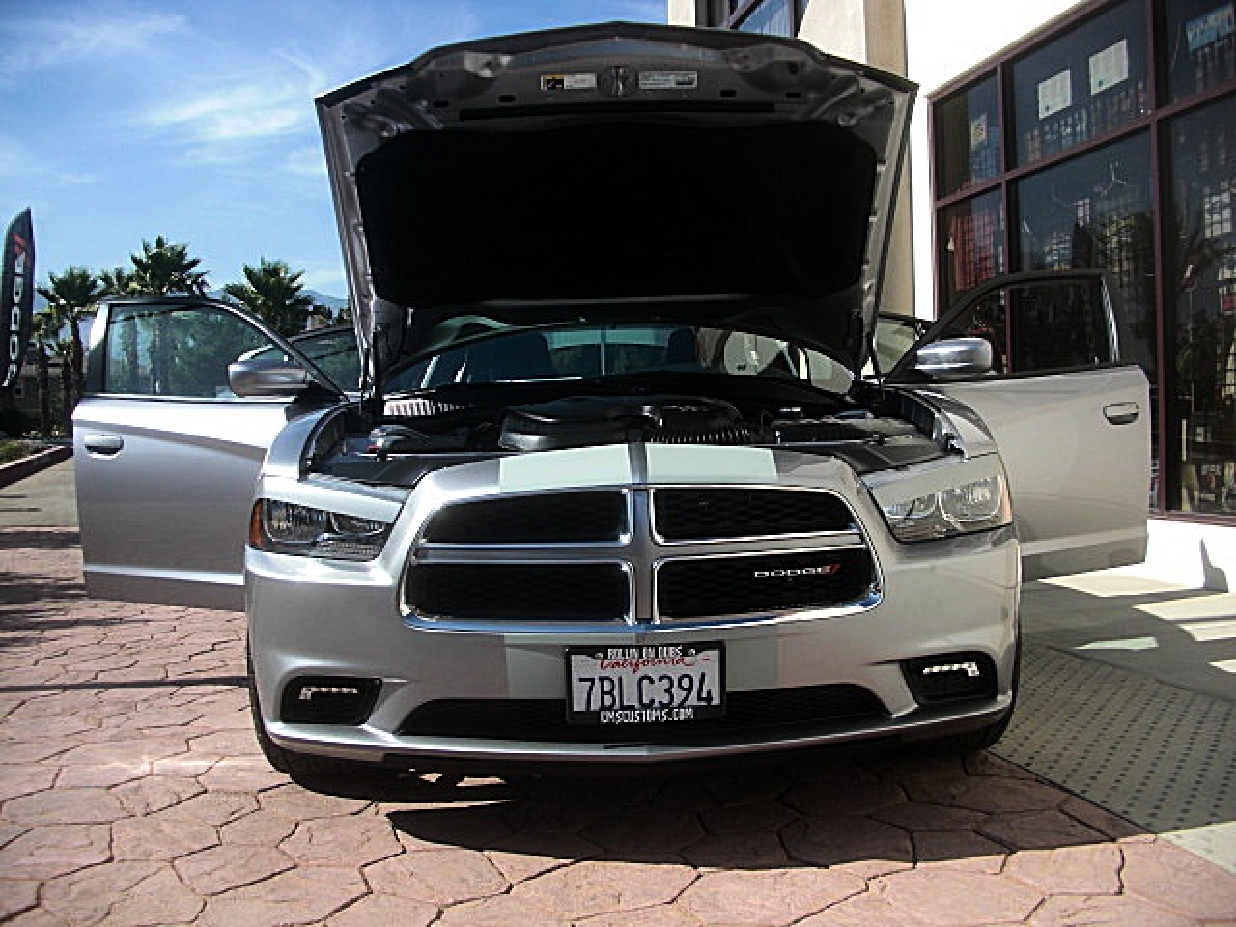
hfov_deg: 51.4
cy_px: 464
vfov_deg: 39.7
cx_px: 618
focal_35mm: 36
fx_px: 1285
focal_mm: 6.3
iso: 50
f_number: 2.8
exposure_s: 1/640
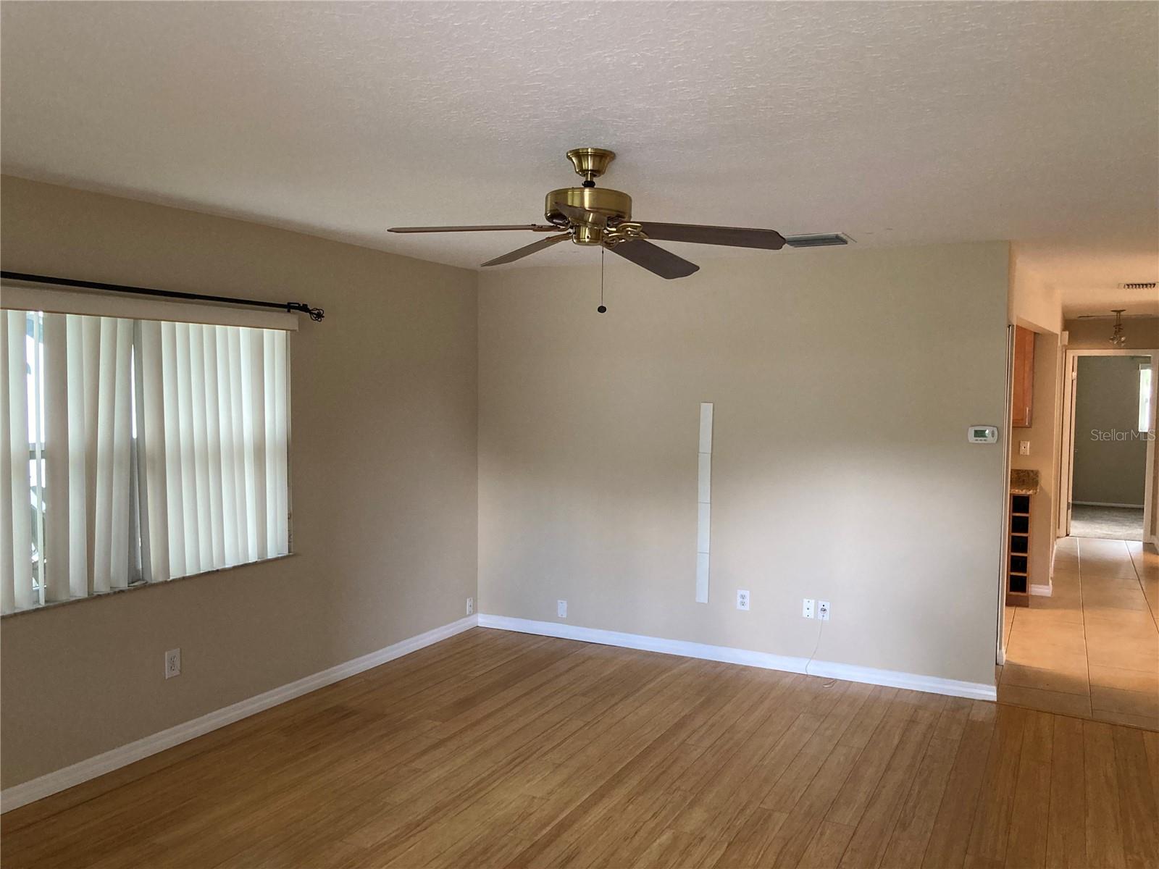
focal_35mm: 28
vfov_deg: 49.7
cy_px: 434
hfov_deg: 63.4
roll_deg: -0.7
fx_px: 937
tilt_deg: -2.3
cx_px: 580
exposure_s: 1/60
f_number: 1.8
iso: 200
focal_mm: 3.99
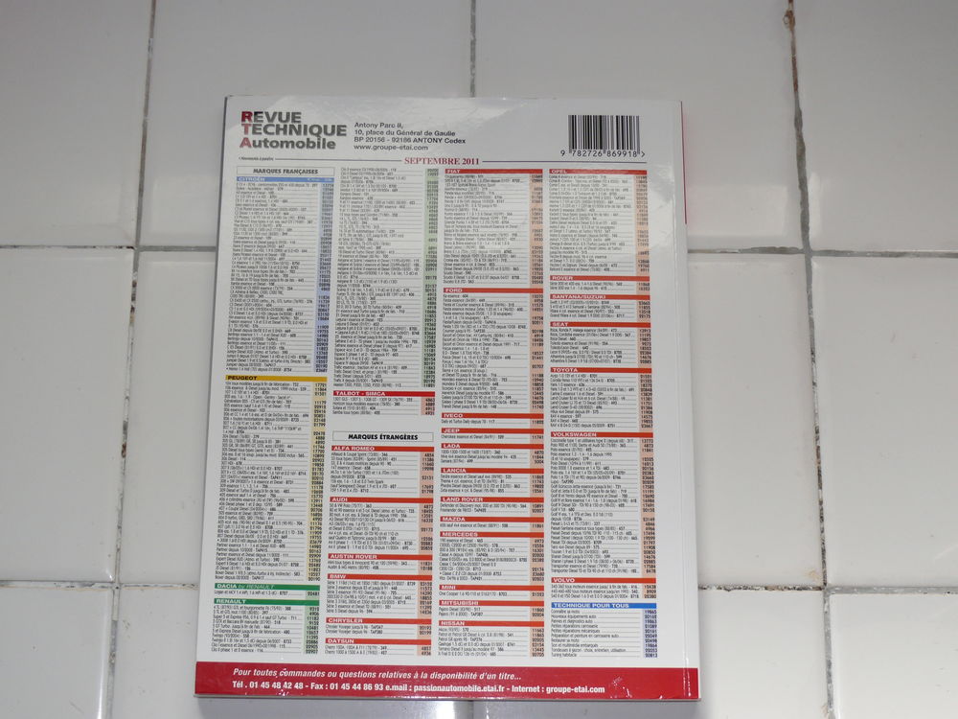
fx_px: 1605
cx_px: 479
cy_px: 360
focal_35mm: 58
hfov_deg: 33.2
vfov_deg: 25.2
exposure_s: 1/60
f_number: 3.2
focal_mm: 10.5
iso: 100
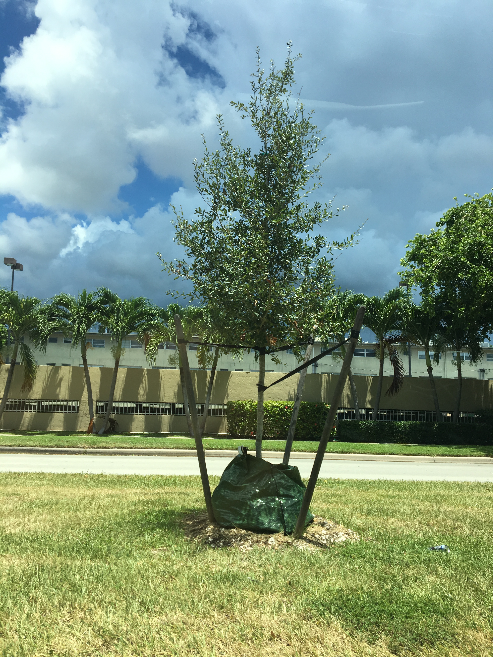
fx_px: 551
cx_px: 246
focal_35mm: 29
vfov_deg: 61.7
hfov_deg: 48.2
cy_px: 328
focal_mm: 4.15
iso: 25
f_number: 2.2
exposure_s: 1/1261
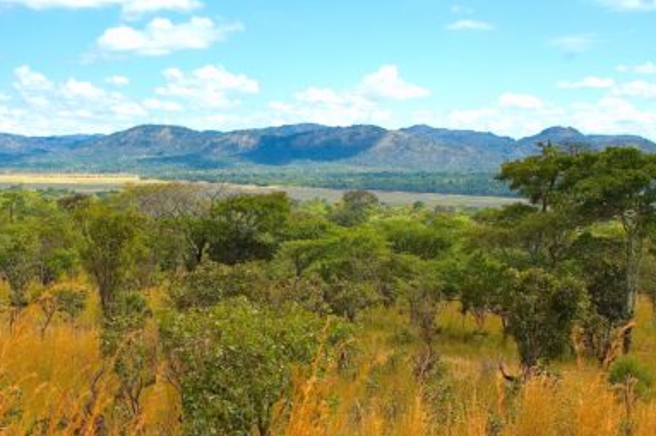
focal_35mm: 62
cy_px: 267
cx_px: 233
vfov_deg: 21.9
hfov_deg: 32.2
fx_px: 1129
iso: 360
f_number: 10
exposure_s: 1/250
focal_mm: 28
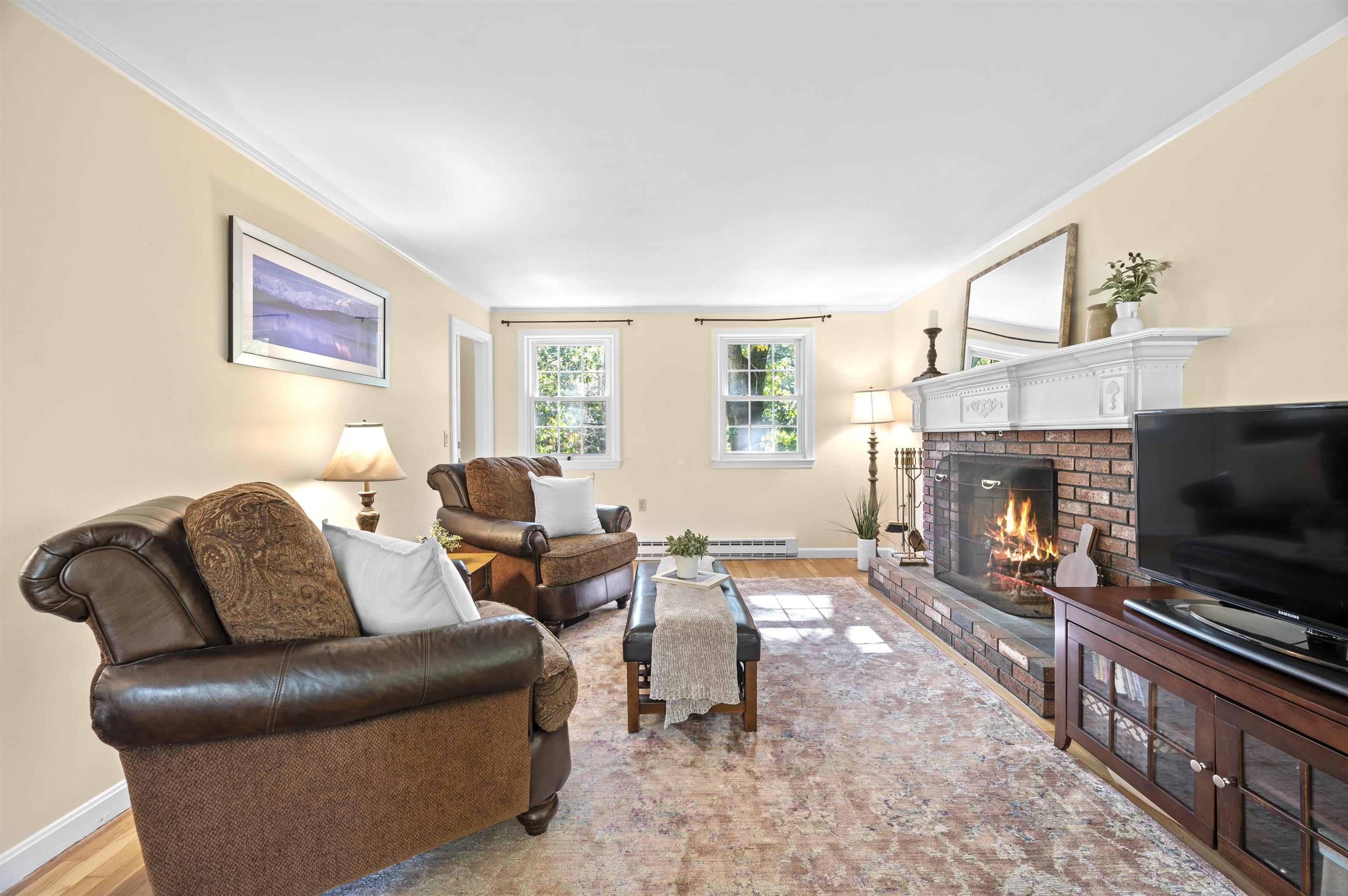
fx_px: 542
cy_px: 448
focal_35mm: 14
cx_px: 674
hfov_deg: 102.3
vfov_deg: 79.1
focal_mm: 14.5
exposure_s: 4
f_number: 7.1
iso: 250
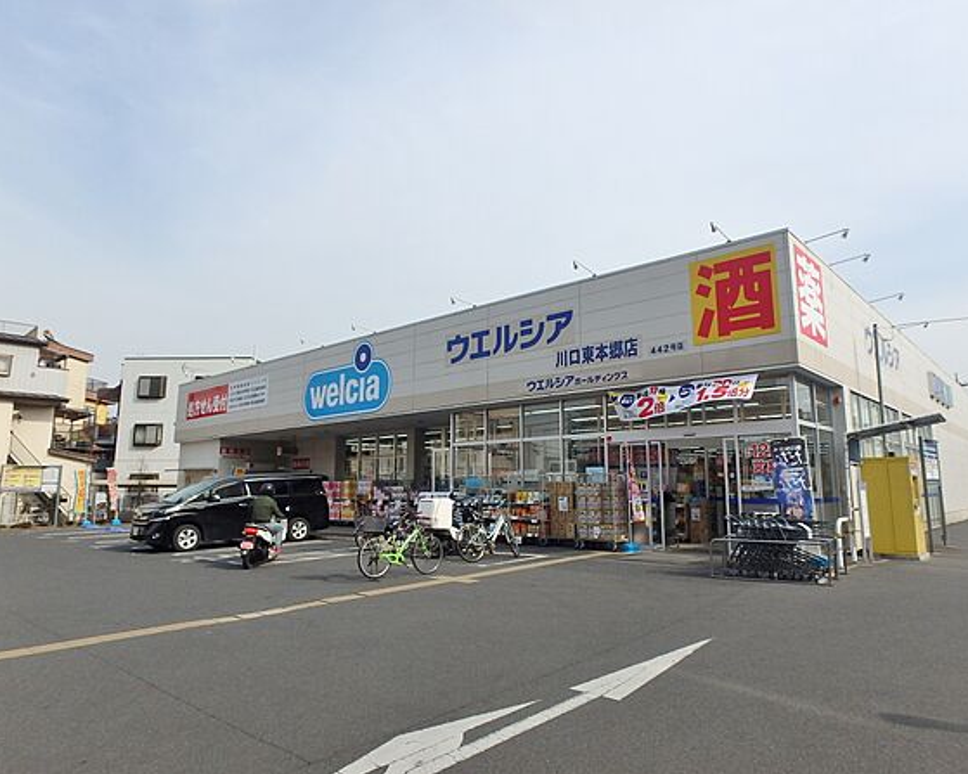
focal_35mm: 22
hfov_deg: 75.0
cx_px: 511
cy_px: 388
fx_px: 630
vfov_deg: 63.1
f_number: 6
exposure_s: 1/500
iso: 125
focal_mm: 3.7
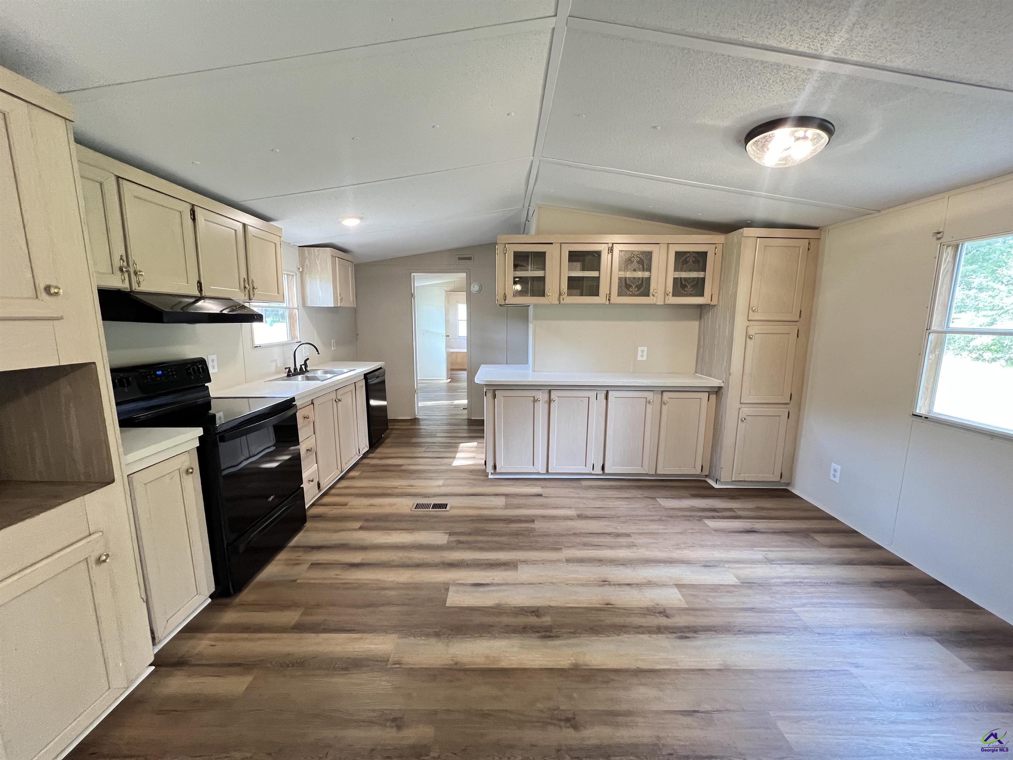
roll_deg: -0.8
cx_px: 506
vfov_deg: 89.9
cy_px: 380
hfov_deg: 106.2
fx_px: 380
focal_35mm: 13
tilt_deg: -8.6
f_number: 1.8
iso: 320
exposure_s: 1/60
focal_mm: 1.57
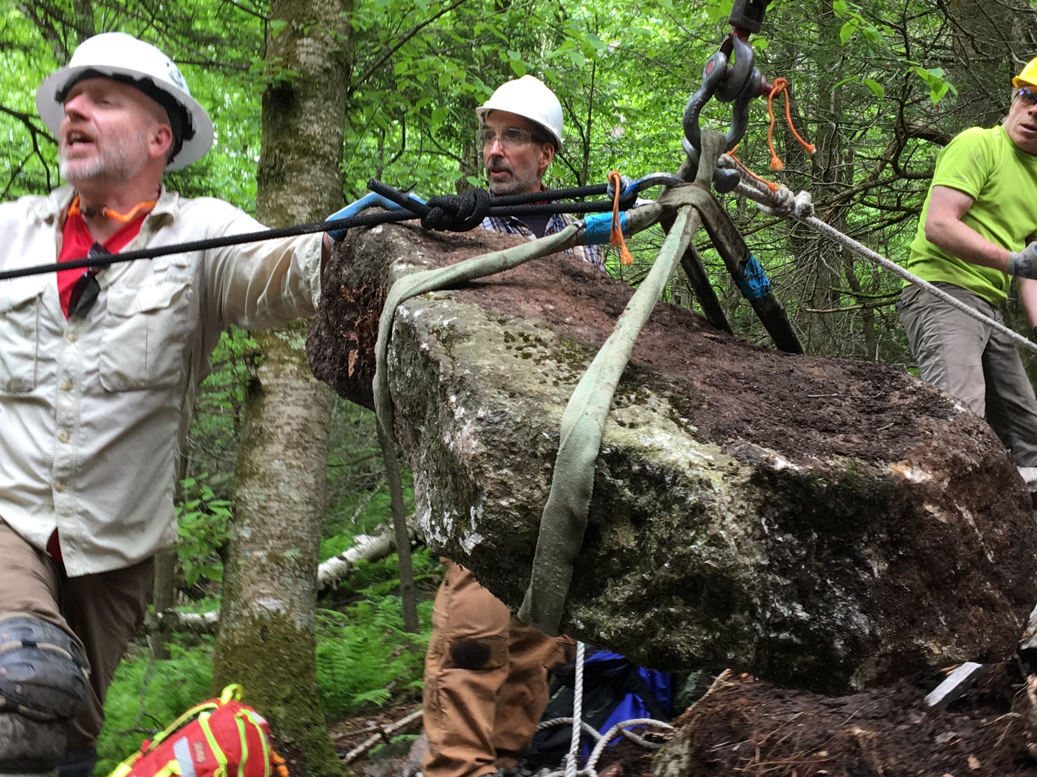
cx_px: 538
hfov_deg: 34.9
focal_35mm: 55
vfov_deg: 26.5
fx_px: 1647
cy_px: 358
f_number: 2.2
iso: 32
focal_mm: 4.15
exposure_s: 1/60
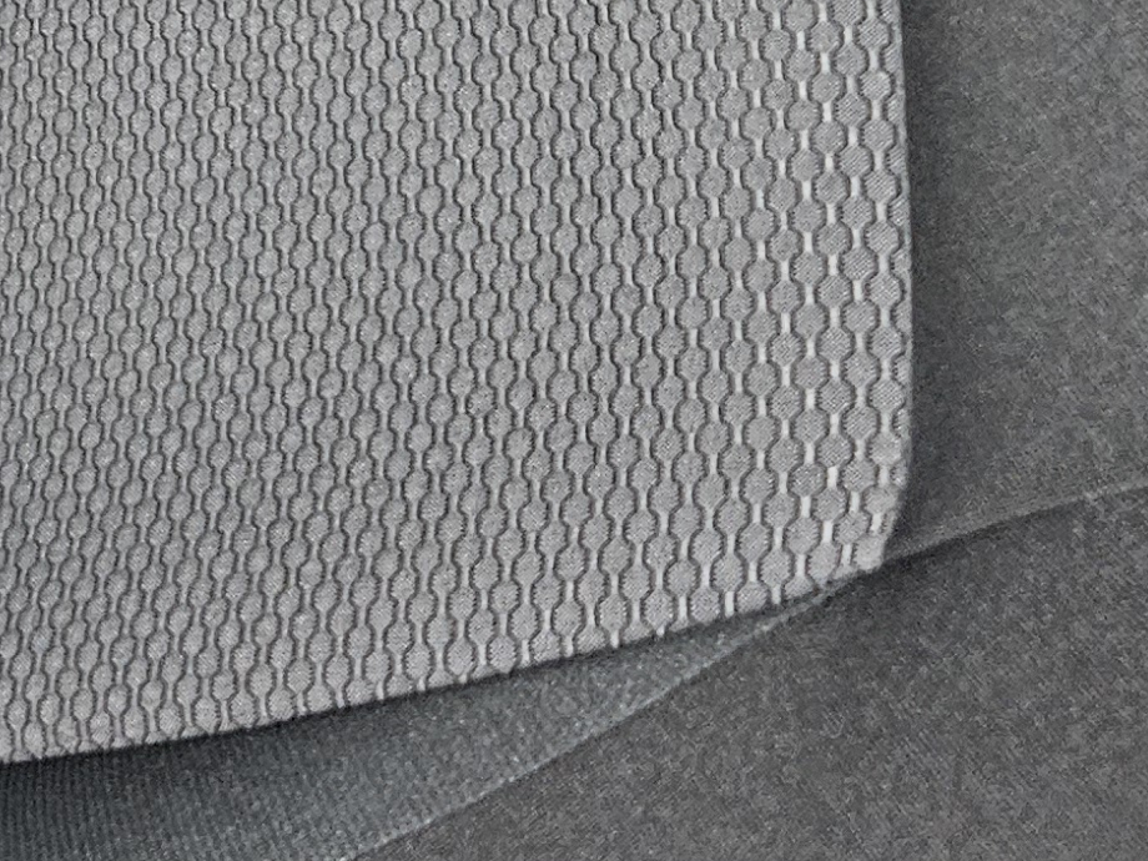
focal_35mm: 100
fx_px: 3316
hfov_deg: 18.1
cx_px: -406
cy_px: 215
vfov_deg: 14.7
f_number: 1.8
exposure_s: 1/24
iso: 1000
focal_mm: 5.4
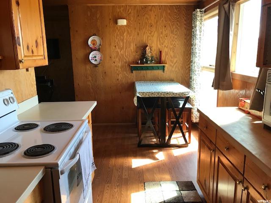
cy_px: 102
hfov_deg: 63.4
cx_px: 136
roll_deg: +0.6
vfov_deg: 49.7
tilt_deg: -11.3
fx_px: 219
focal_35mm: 28
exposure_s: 1/40
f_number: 1.8
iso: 25
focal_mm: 3.99
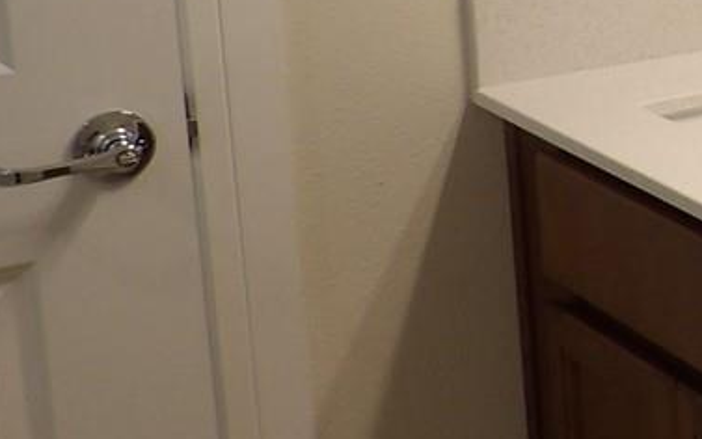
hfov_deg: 15.8
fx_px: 2067
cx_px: 1333
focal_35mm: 108
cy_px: -100
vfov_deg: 11.9
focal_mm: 4.3
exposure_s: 1/33
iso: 113
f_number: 3.2
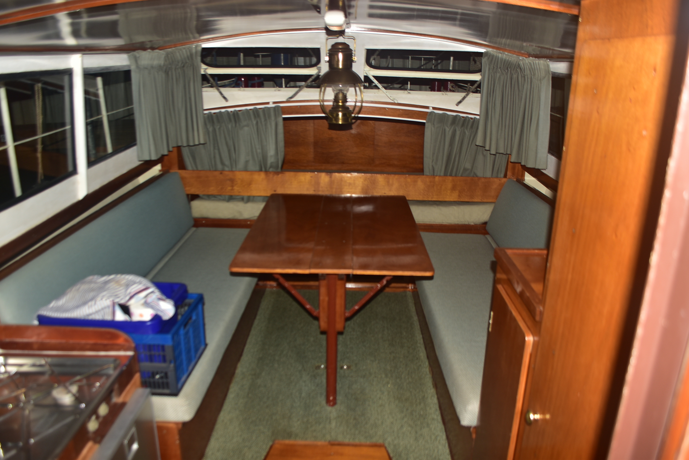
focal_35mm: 27
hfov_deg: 67.3
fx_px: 517
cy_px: 230
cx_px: 344
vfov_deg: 48.0
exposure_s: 1/200
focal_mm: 18
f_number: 3.5
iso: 100
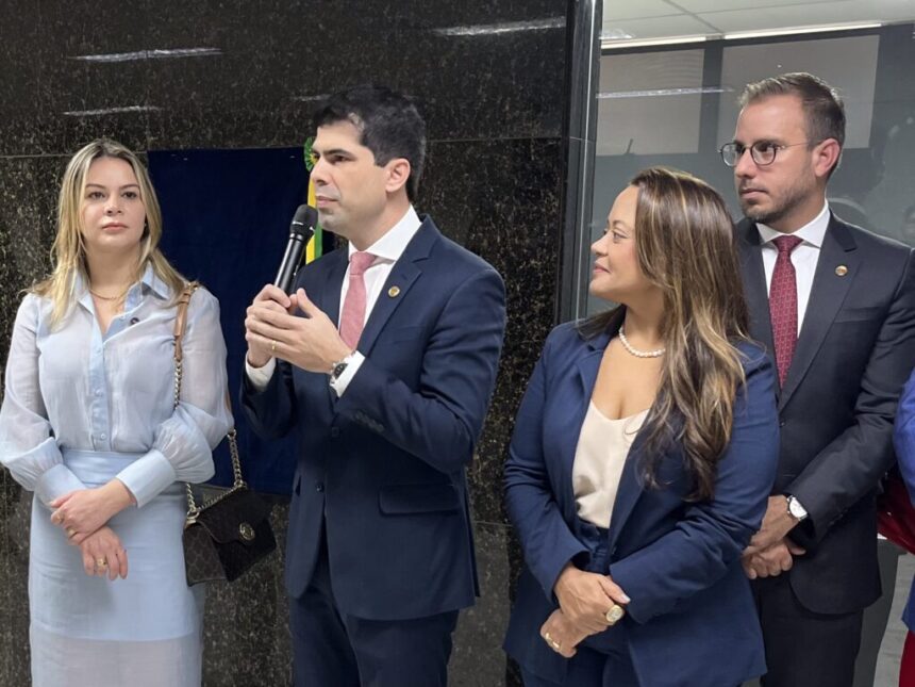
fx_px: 687
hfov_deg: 67.3
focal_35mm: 26
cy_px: 344
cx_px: 458
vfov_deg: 53.1
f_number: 1.6
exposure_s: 1/60
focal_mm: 5.1
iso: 320
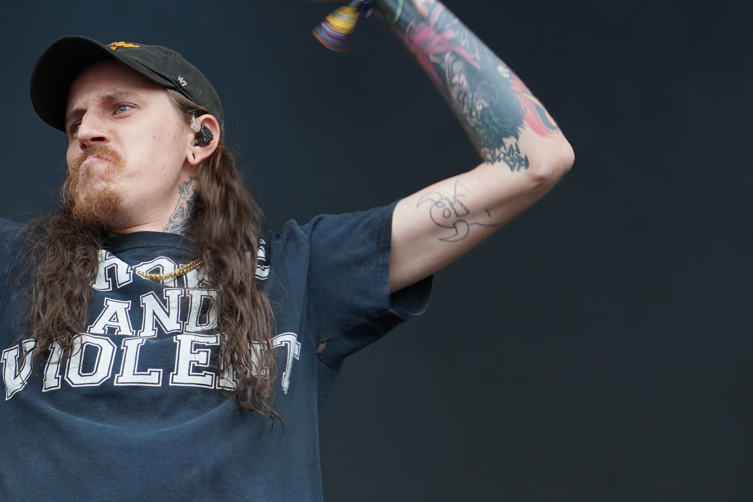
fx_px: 4078
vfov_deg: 7.0
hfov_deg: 10.5
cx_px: 214
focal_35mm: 195
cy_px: 564
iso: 100
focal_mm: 77
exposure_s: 1/100
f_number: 4.5
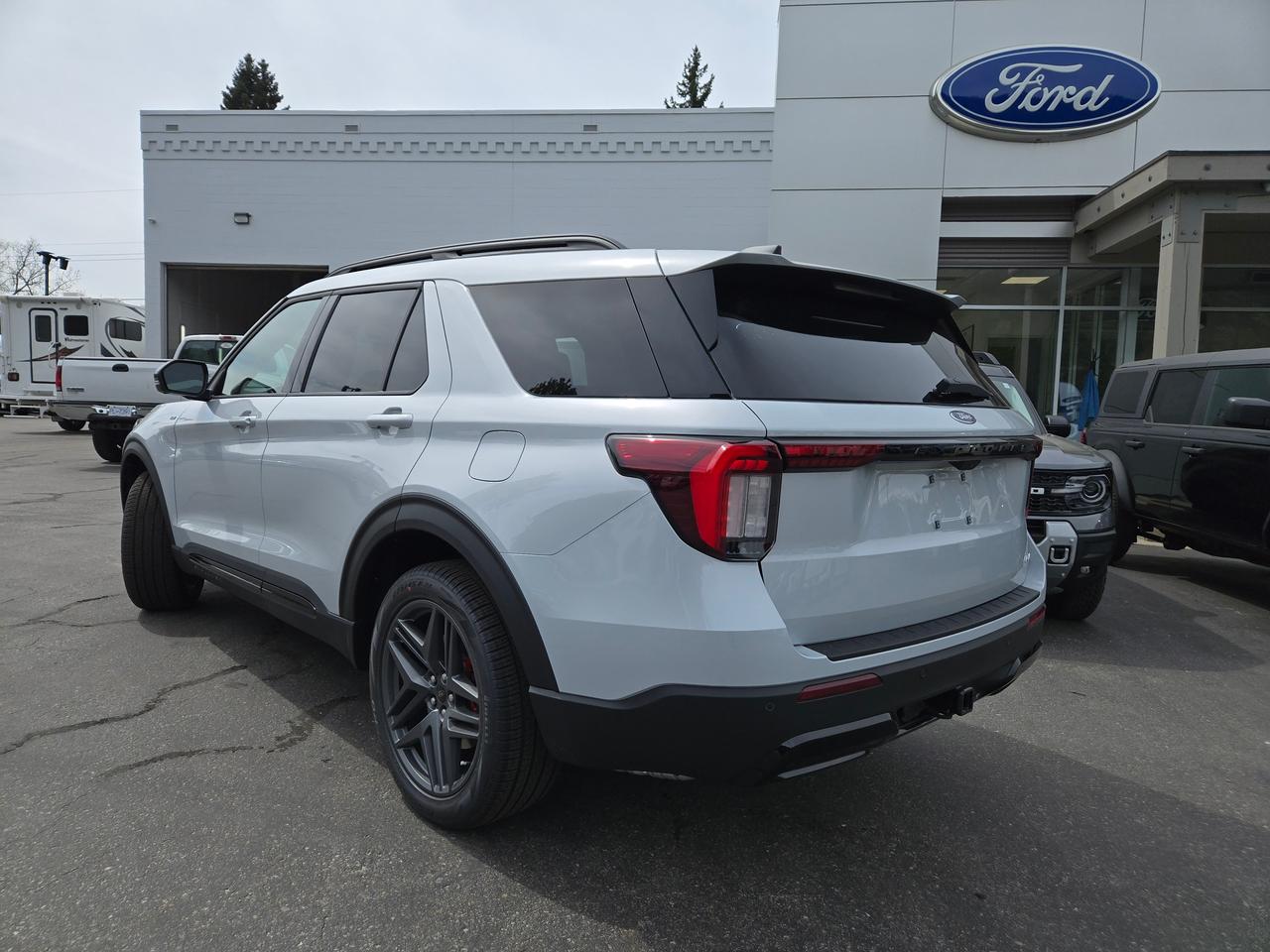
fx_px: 844
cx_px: 635
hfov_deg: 73.9
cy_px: 476
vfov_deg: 58.9
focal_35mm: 23
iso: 25
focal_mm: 5.4
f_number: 1.8
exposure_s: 1/2204
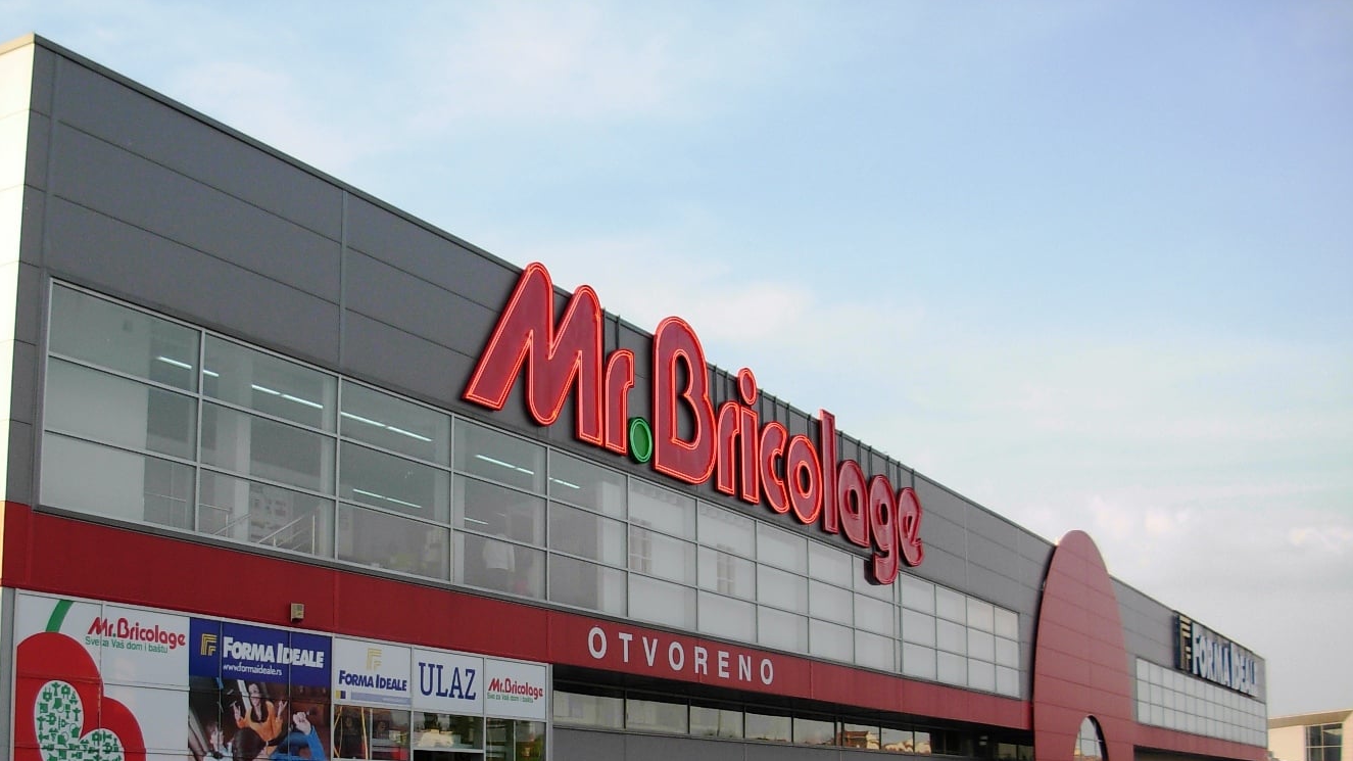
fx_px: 1722
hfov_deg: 42.8
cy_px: 584
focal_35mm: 48
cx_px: 570
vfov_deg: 24.6
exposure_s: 1/558
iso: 79
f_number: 2.9
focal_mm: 6.3
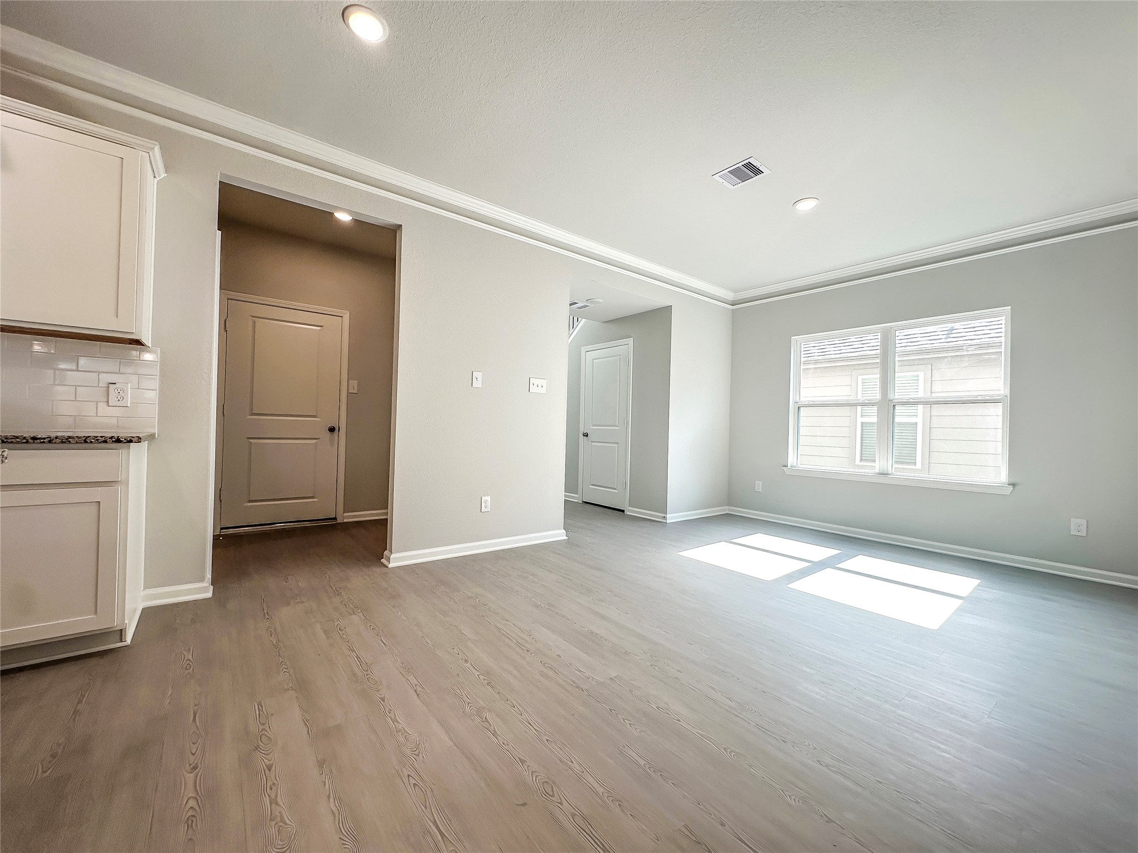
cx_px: 569
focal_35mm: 14
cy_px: 426
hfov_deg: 102.1
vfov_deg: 85.7
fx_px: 460
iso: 40
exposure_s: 1/129
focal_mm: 2.22
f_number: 2.2
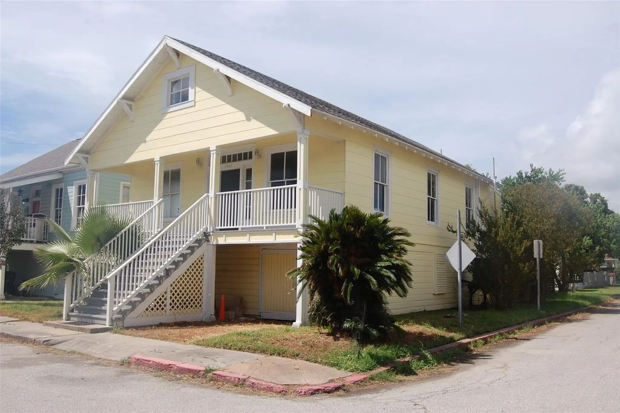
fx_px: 516
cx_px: 310
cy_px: 206
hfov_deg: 62.0
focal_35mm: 30
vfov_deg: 43.5
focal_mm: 20
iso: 200
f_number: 10
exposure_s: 1/400
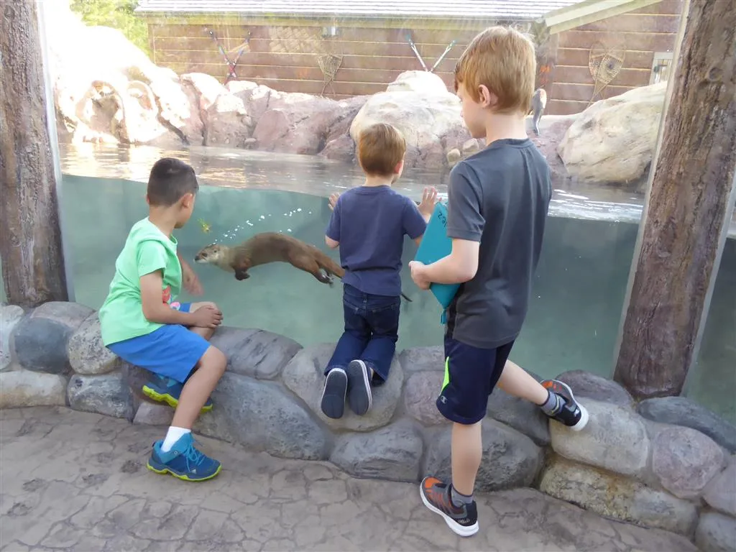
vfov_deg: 56.8
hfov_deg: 71.6
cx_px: 368
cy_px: 276
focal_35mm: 24
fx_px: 510
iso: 200
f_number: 3.3
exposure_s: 1/60
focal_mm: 4.3
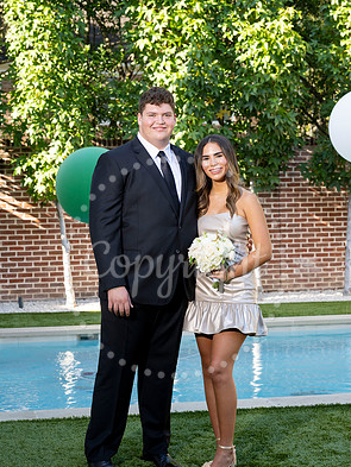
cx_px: 175
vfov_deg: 25.6
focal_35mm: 76
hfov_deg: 19.4
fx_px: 1027
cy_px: 266
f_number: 5.6
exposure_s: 1/200
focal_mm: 69
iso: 400
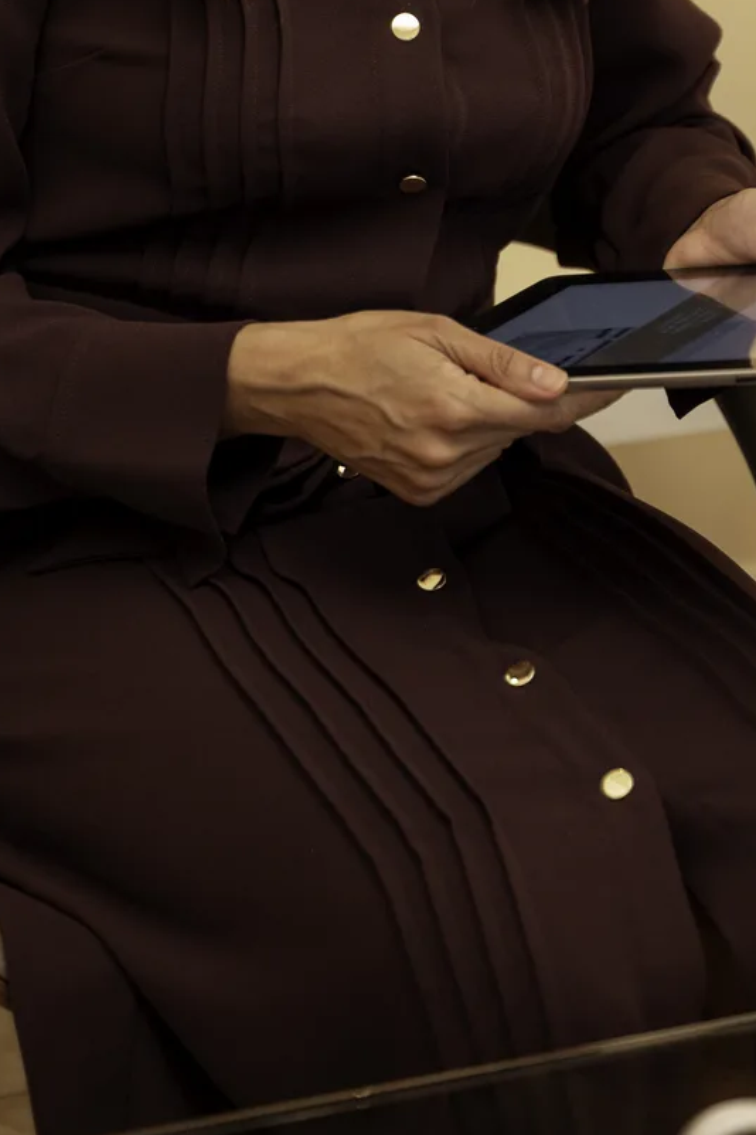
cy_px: -208
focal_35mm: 151
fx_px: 4756
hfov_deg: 9.1
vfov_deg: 13.3
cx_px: 260
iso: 250
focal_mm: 63
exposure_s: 1/400
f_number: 2.8
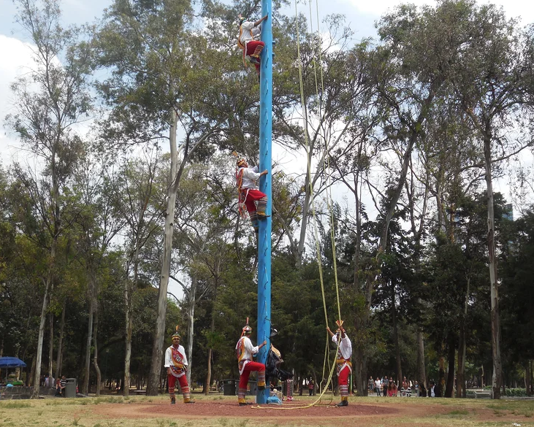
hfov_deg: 39.5
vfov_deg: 32.1
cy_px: 212
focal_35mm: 47
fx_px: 743
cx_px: 290
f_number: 4.5
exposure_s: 1/500
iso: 125
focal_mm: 7.8
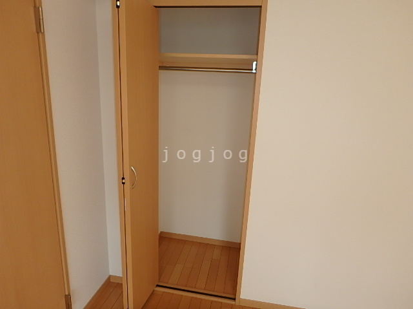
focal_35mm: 21
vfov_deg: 63.4
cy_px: 154
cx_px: 206
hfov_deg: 79.0
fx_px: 251
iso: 125
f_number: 3.5
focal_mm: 3.7
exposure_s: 1/100
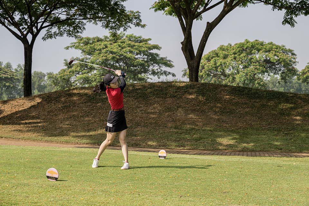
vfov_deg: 19.5
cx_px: 154
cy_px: 103
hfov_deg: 28.8
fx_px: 601
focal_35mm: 70
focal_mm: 70
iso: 1000
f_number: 5
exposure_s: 1/2500
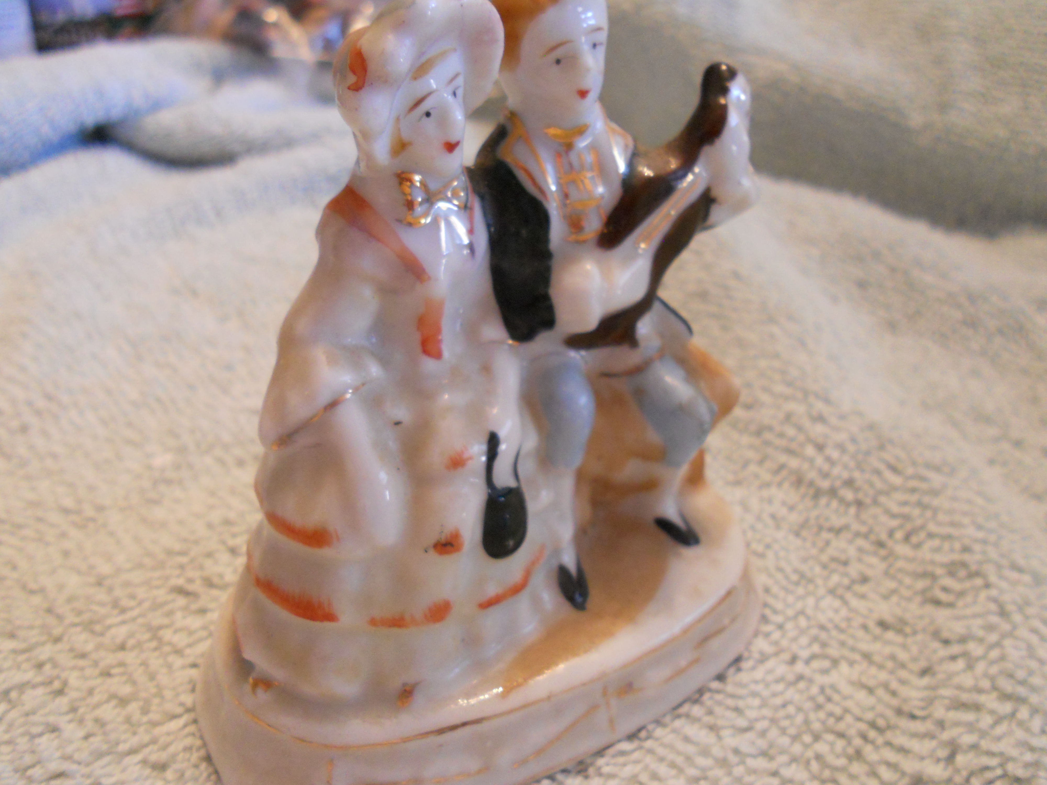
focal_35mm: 32
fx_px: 968
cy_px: 392
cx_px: 524
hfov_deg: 56.8
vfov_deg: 44.2
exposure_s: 1/30
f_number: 3.5
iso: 400
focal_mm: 5.8
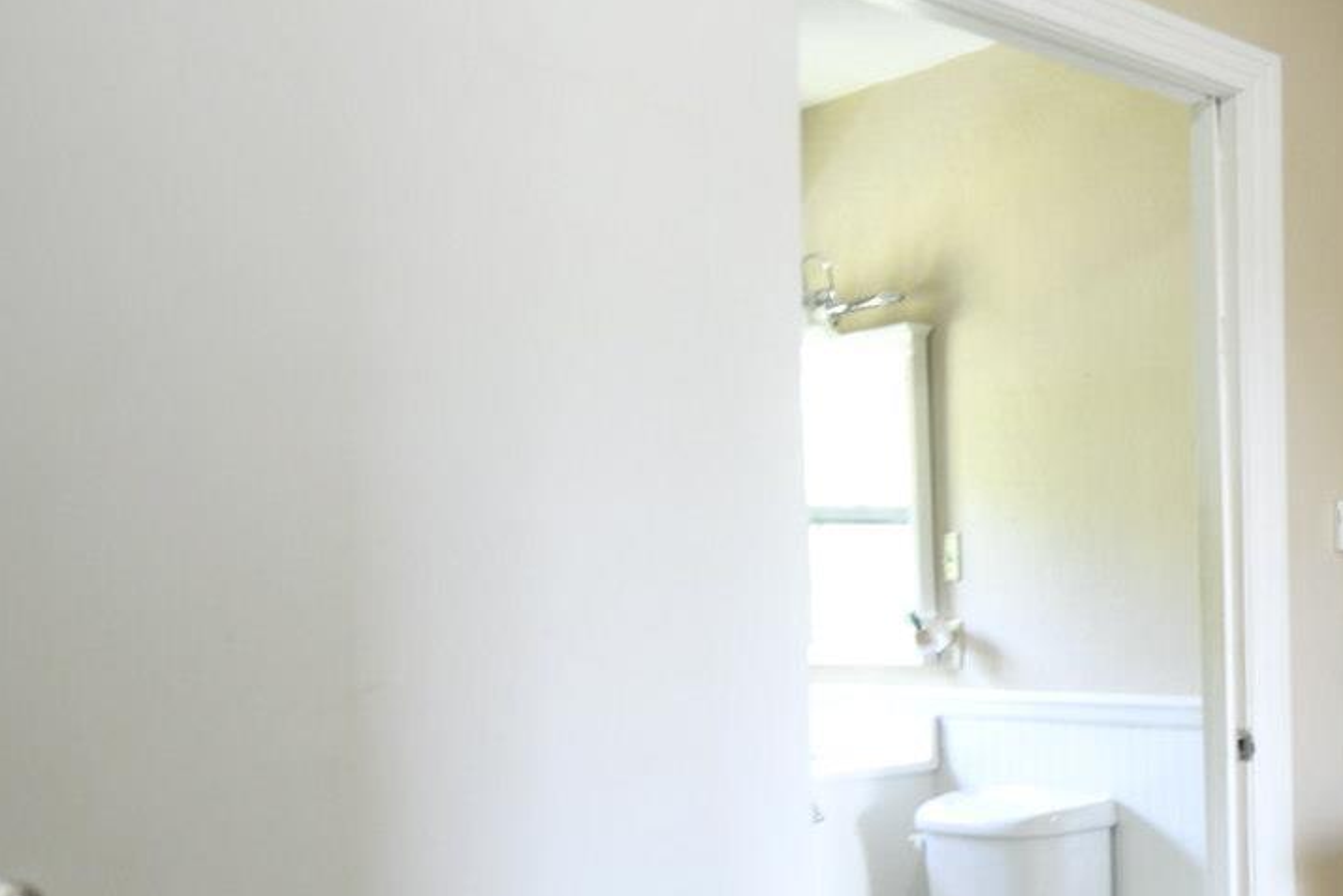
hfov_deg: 36.9
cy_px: 607
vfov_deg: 33.9
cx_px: 1641
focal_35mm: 39
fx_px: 1455
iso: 400
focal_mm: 14
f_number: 2.8
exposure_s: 1/15
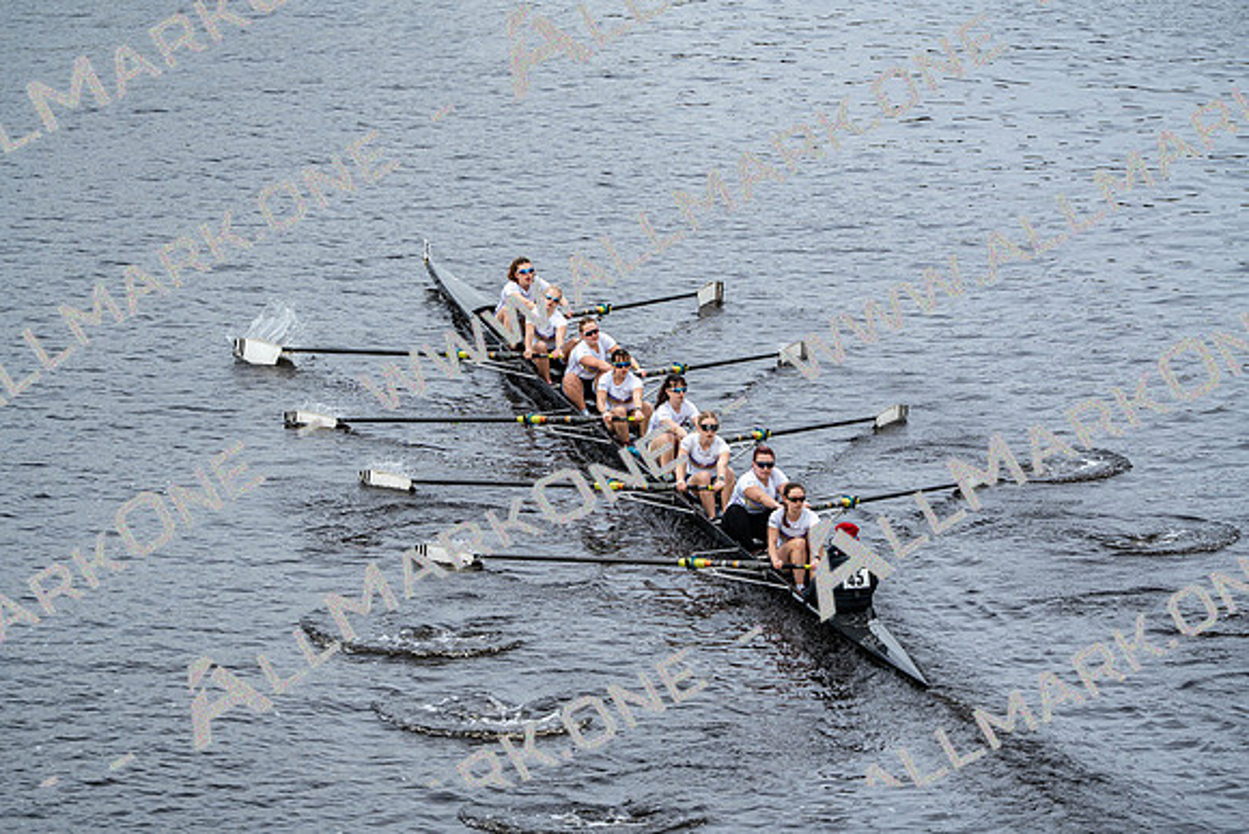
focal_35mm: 200
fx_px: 6940
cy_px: 417
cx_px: 624
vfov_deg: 6.9
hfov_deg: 10.3
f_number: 2.8
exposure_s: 1/2000
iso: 200
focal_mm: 200
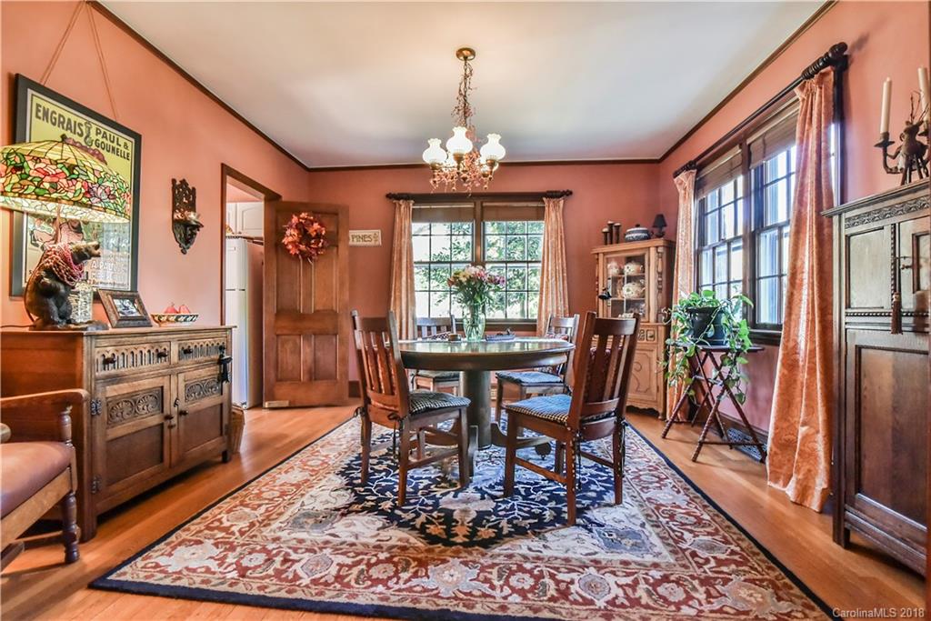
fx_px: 414
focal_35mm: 16
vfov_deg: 73.8
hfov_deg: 96.7
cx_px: 466
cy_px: 310
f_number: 8
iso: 4000
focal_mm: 16
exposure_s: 1/60
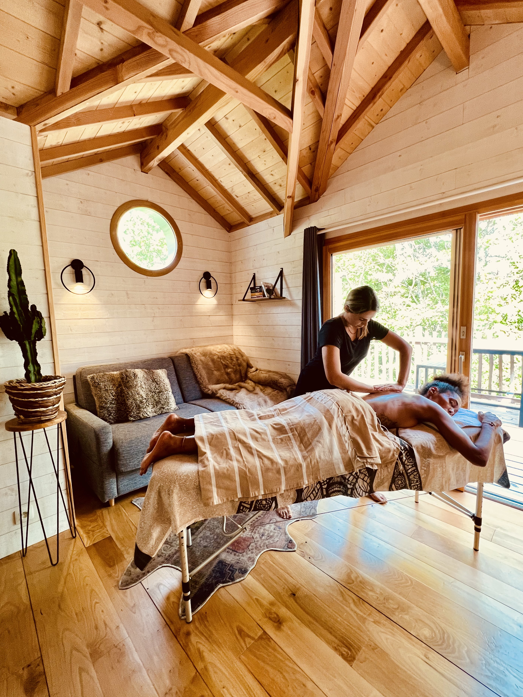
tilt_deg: -5.7
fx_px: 282
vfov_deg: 102.1
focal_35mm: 14
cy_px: 351
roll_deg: +1.8
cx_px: 259
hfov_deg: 85.7
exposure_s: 1/90
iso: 250
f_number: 1.8
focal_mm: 1.57
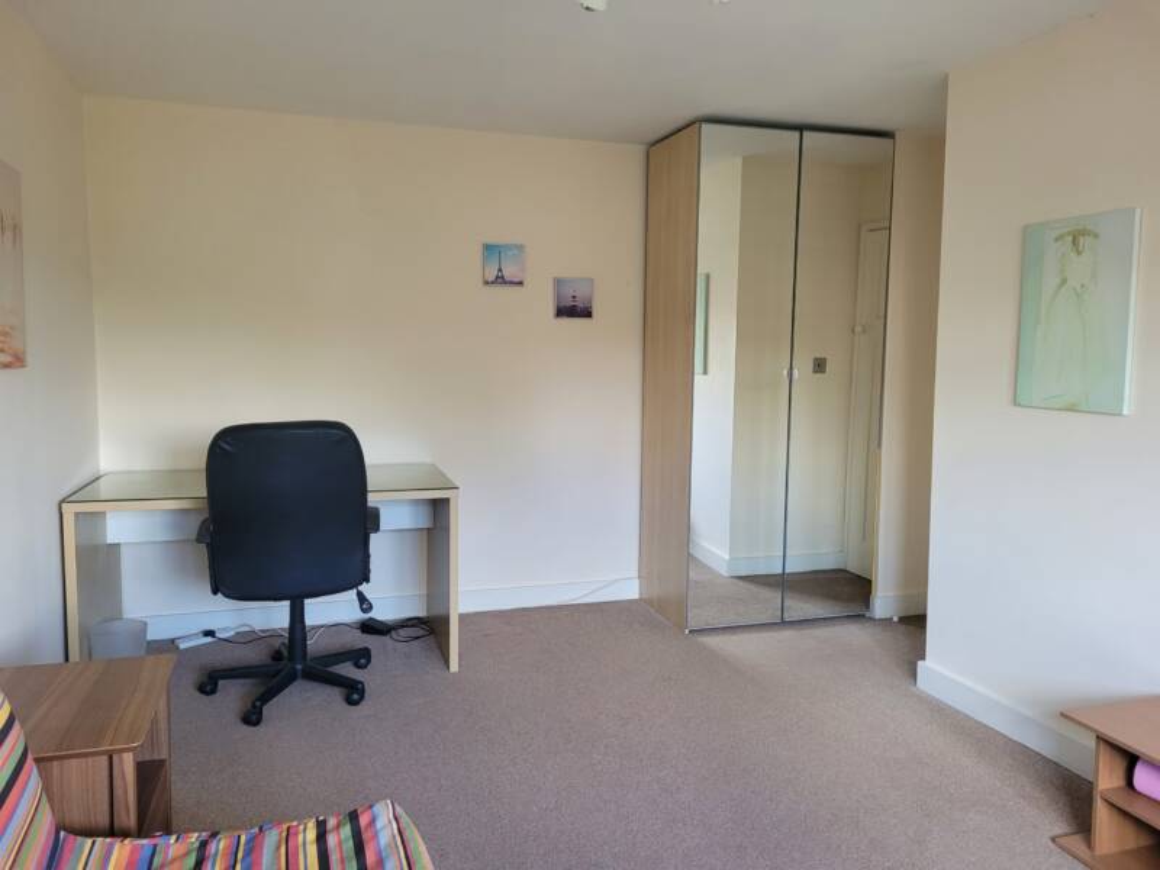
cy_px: 435
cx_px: 580
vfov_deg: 53.1
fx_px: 871
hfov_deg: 67.3
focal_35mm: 26
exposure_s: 1/100
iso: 250
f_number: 1.8
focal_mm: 5.4
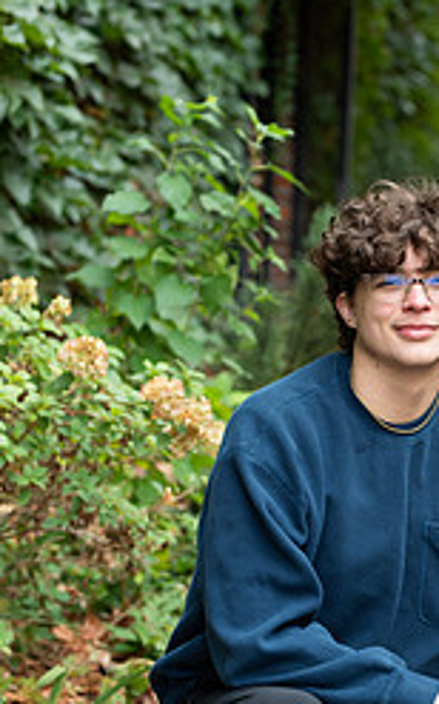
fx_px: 3030
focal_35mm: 158
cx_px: 425
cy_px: 410
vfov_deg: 13.3
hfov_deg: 8.2
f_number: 3.5
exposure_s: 1/125
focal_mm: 85
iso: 160
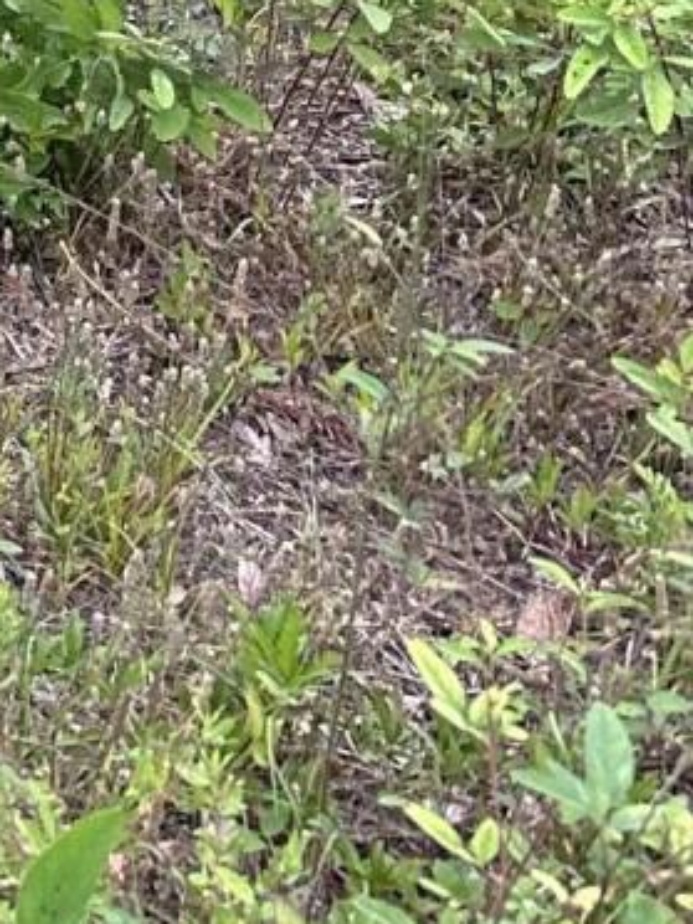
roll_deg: -1.8
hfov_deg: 10.0
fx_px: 3443
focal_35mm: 129
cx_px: -979
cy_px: -1217
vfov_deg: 12.4
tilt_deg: -11.0
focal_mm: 6.86
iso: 80
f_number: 1.78
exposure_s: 1/587
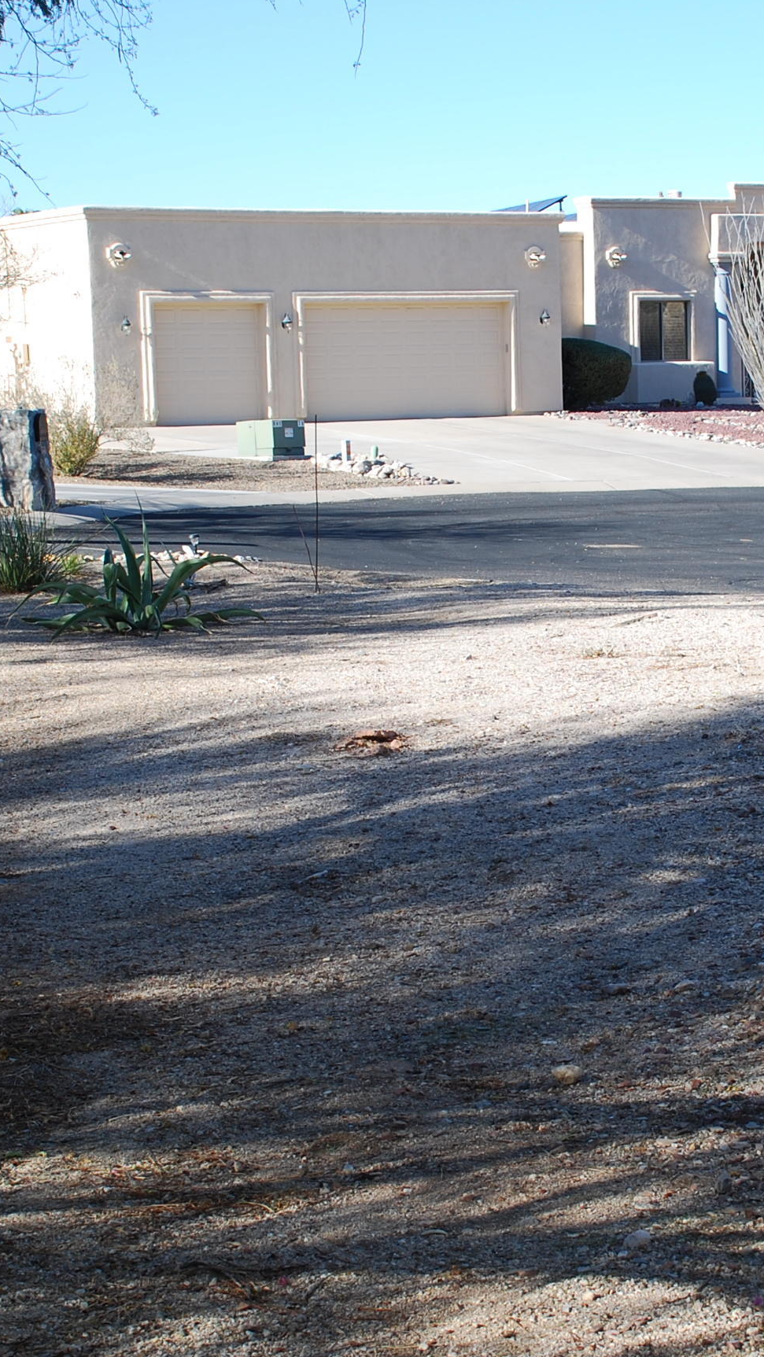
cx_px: 543
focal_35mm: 74
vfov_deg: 28.6
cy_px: 743
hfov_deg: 16.3
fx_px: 2664
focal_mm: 28
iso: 100
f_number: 6.3
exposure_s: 1/160
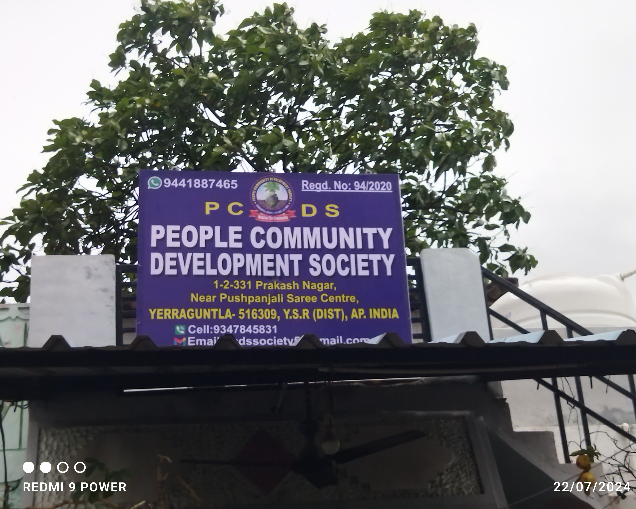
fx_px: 546
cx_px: 350
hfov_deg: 60.3
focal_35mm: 29
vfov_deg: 50.0
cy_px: 249
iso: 96
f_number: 1.79
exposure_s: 1/4249
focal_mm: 4.71
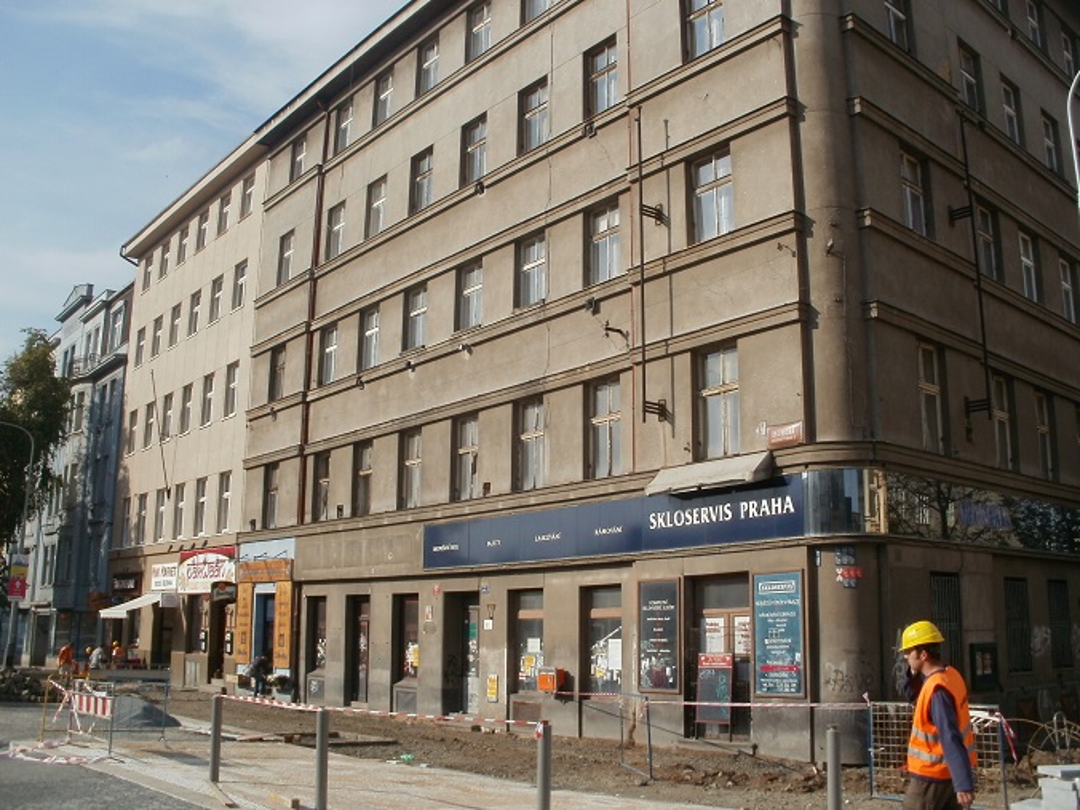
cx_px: 540
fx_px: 1123
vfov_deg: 39.7
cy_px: 405
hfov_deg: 51.4
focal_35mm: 36
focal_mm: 6.3
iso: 100
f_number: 5.6
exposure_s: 1/640
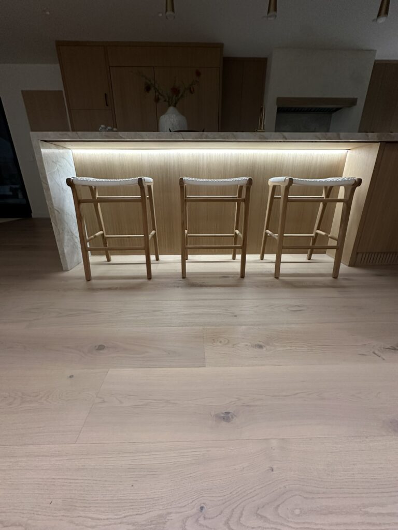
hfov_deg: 85.7
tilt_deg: -21.6
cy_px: 265
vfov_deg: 102.1
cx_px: 199
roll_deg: -1.2
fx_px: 215
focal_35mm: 14
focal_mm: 2.22
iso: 320
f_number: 2.2
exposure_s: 1/60
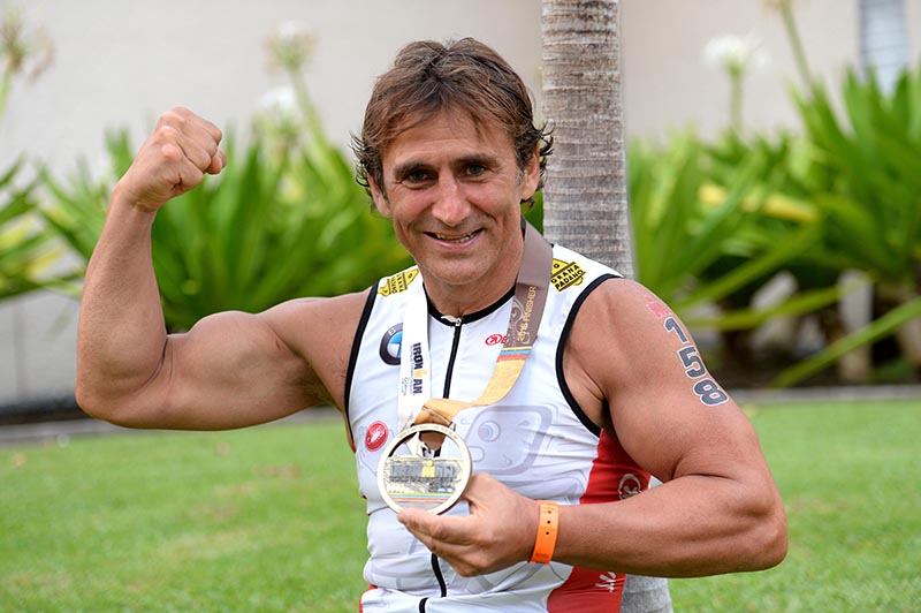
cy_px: 306
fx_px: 1789
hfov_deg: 28.9
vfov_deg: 19.4
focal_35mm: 70
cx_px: 460
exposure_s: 1/100
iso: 800
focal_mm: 70
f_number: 2.8
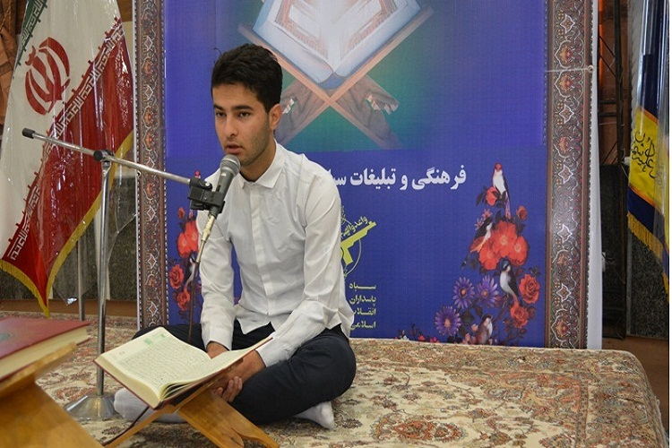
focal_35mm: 40
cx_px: 336
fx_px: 756
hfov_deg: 47.9
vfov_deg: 33.0
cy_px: 224
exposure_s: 1/40
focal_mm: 27
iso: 1600
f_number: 4
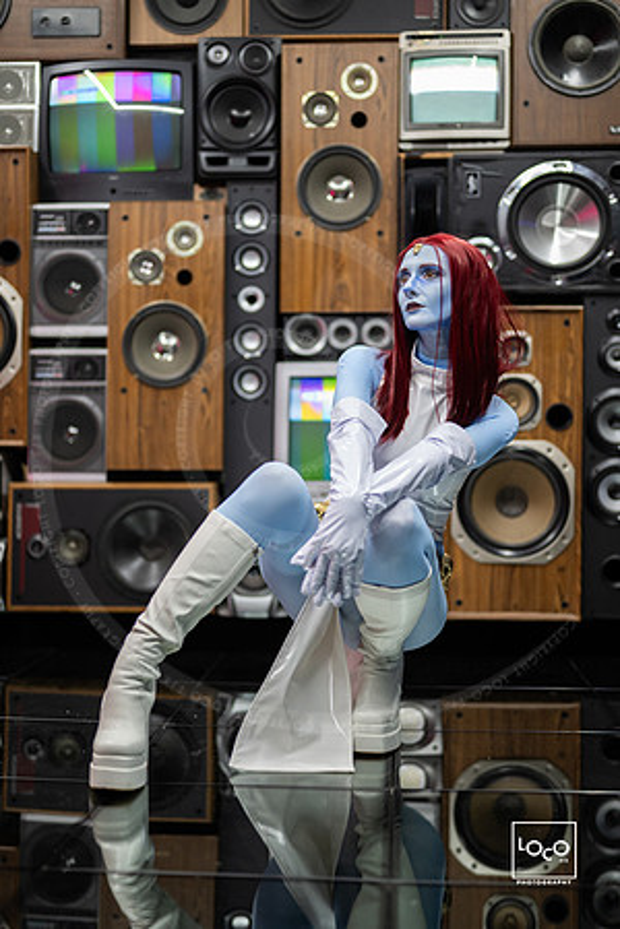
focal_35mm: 50
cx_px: 310
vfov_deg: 39.6
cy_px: 464
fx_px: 1292
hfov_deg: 27.0
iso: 1000
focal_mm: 50
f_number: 1.2
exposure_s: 1/250
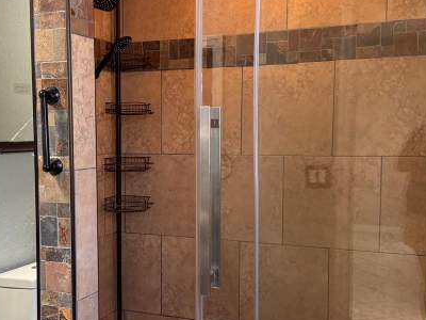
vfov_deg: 30.2
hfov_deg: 39.4
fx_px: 591
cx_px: 160
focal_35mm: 48
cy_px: 186
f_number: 1.78
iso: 250
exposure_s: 1/60
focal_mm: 6.76
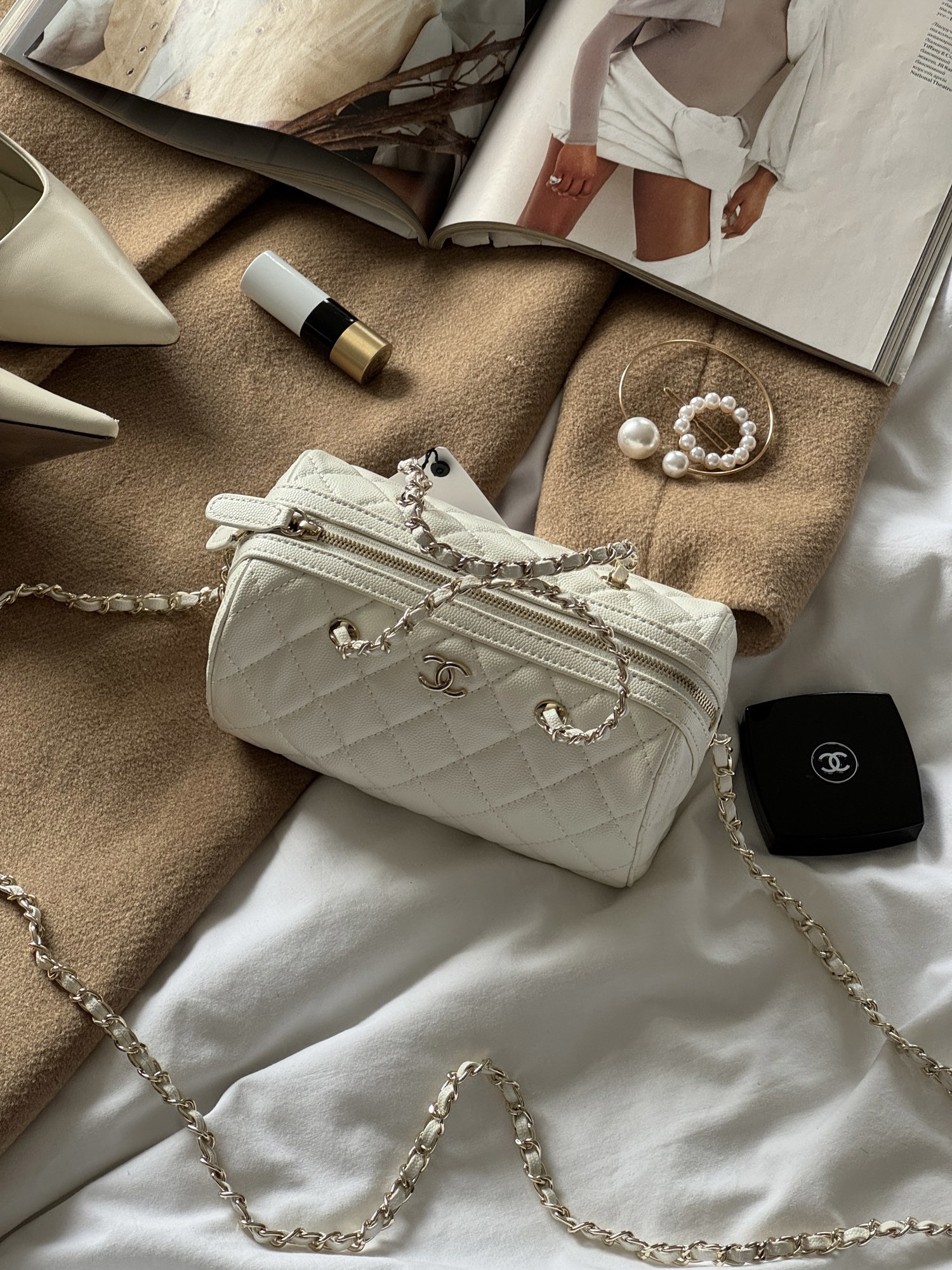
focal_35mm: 77
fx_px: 2824
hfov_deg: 19.1
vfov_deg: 25.3
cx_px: 476
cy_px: 635
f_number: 2.8
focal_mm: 9
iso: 125
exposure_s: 1/99
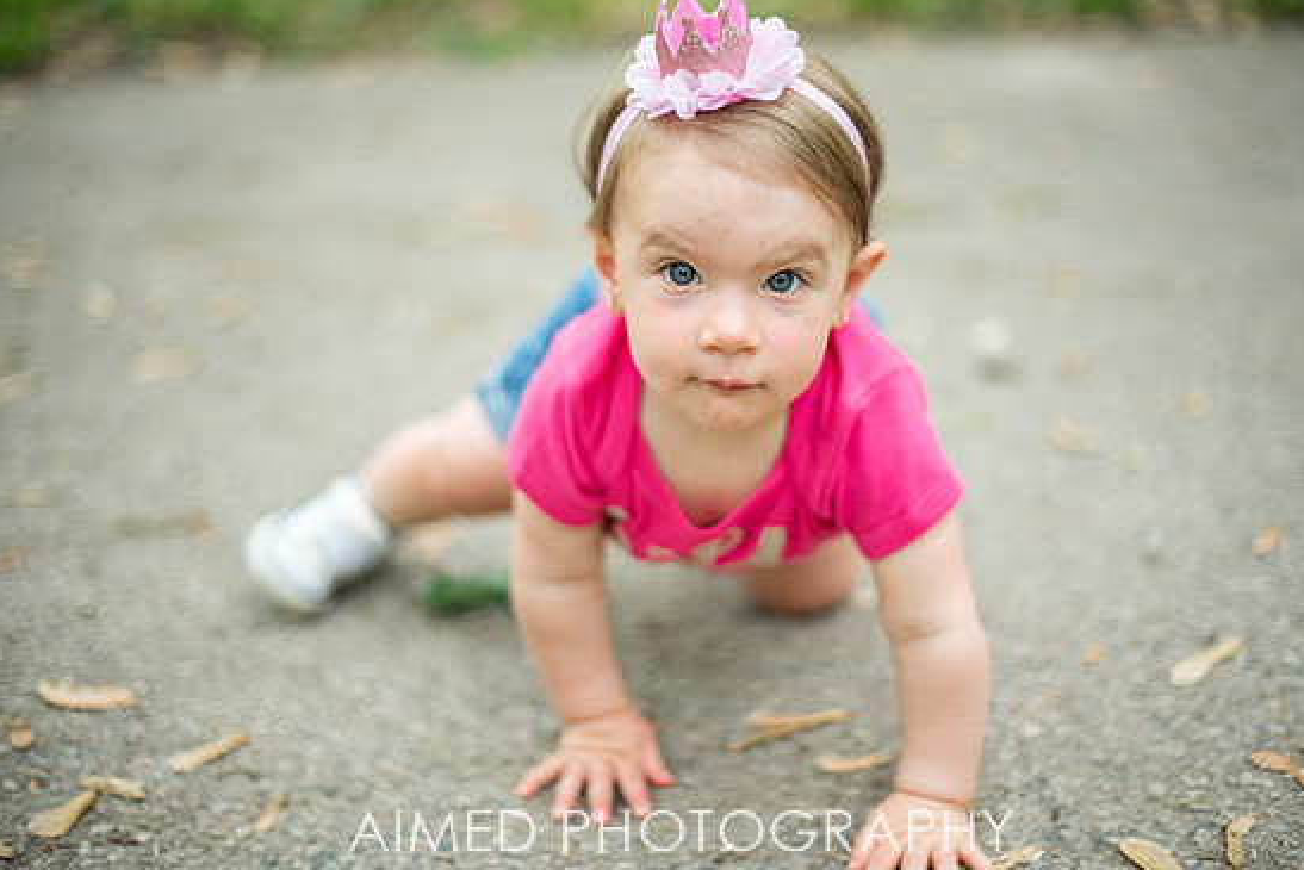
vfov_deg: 25.5
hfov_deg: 37.5
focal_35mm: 53
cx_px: 684
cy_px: 416
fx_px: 1920
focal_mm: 50
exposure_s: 1/3200
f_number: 1.4
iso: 250
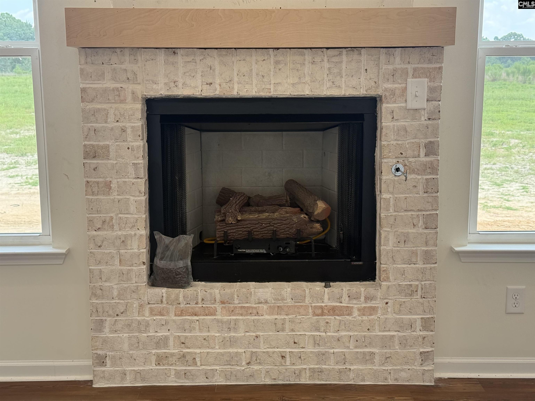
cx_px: 268
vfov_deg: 30.3
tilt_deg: -9.9
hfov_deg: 39.7
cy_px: 200
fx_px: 742
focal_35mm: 48
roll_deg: -0.6
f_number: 1.78
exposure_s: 1/242
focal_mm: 6.76
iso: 100
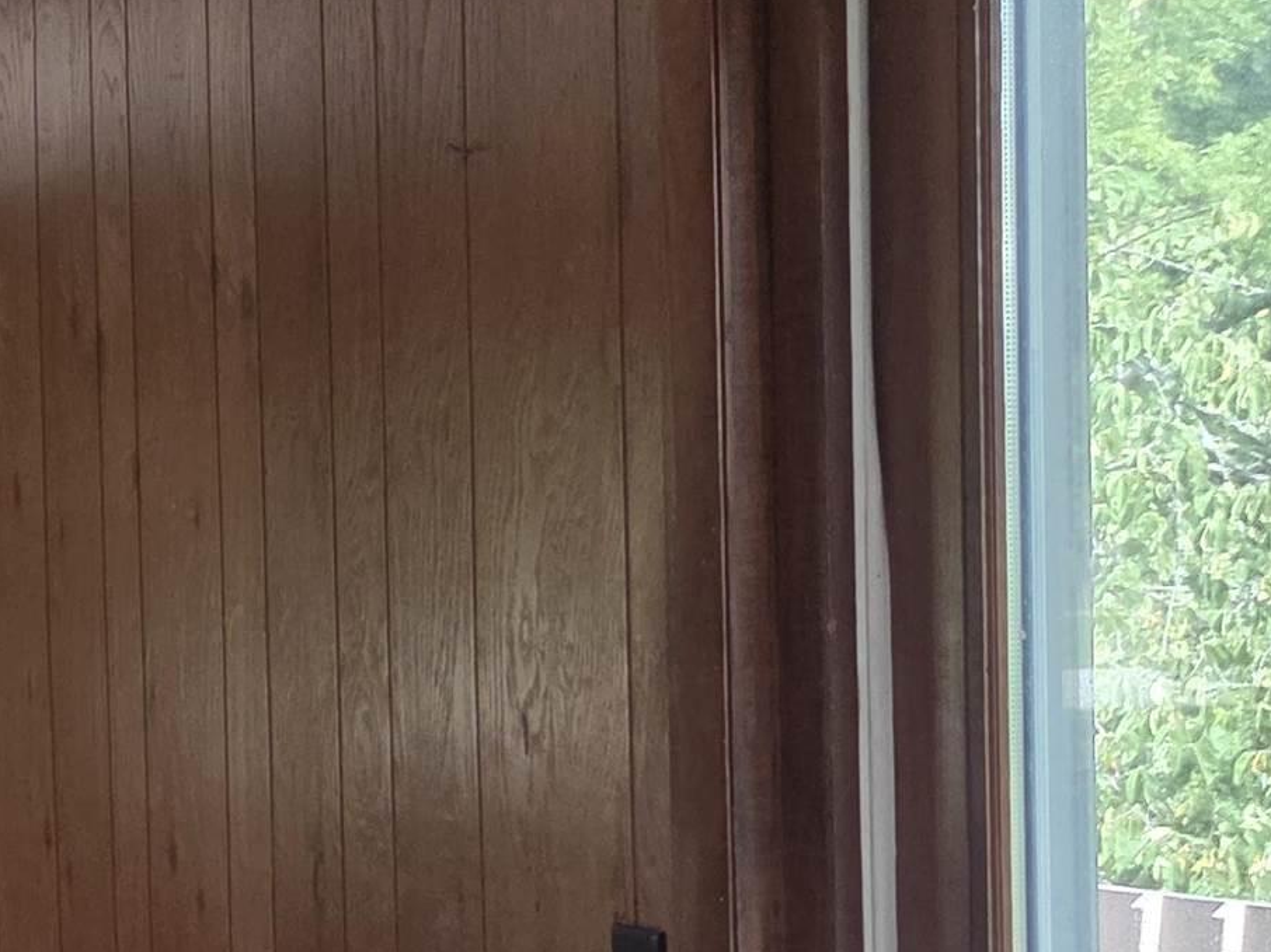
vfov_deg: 18.7
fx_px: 2863
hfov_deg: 21.2
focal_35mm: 78
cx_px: -633
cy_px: 799
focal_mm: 5.4
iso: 320
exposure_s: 1/120
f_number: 1.8
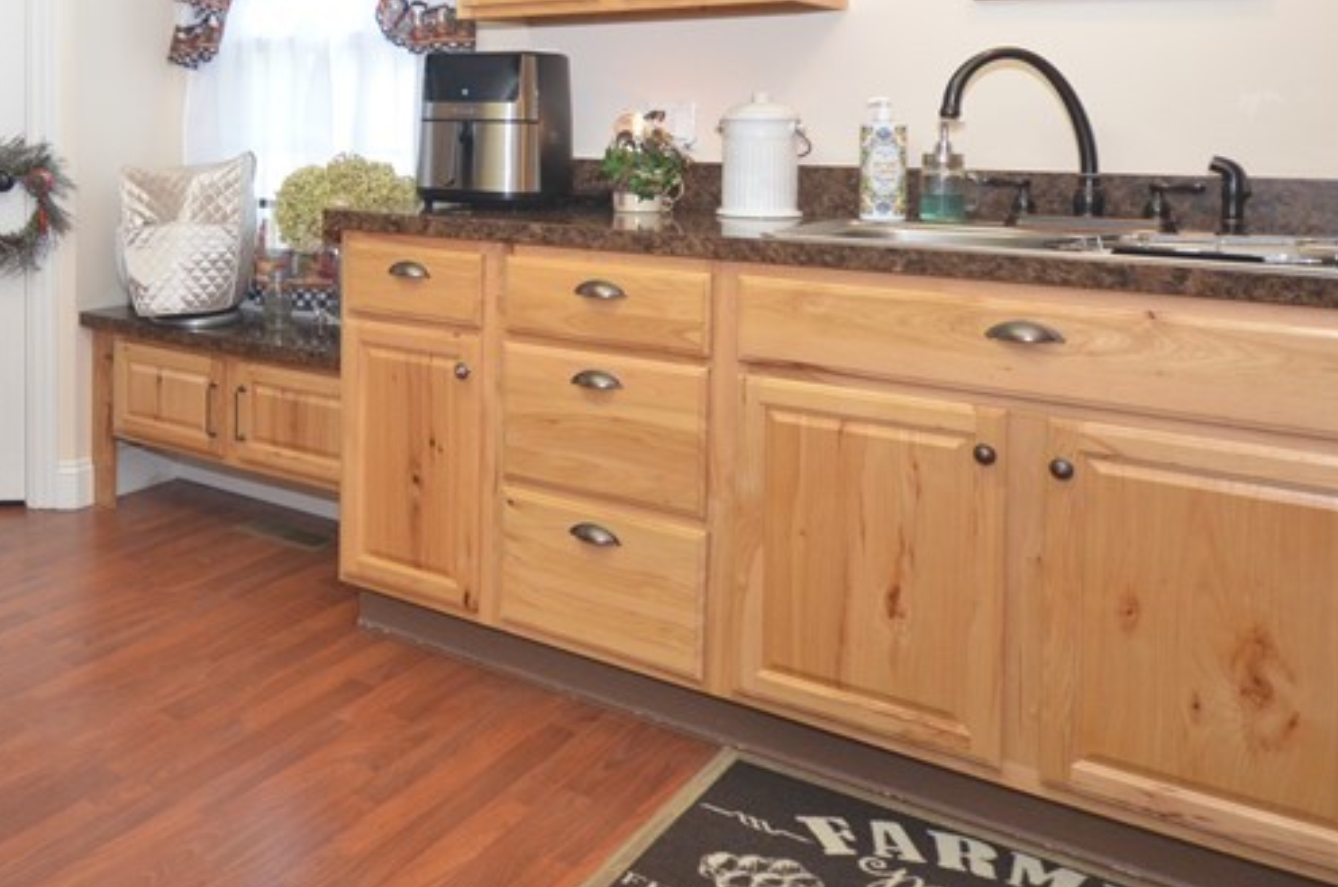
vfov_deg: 37.4
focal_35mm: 33
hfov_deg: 53.8
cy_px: 104
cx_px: 285
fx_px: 1224
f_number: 4
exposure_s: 1/60
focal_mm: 10
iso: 800
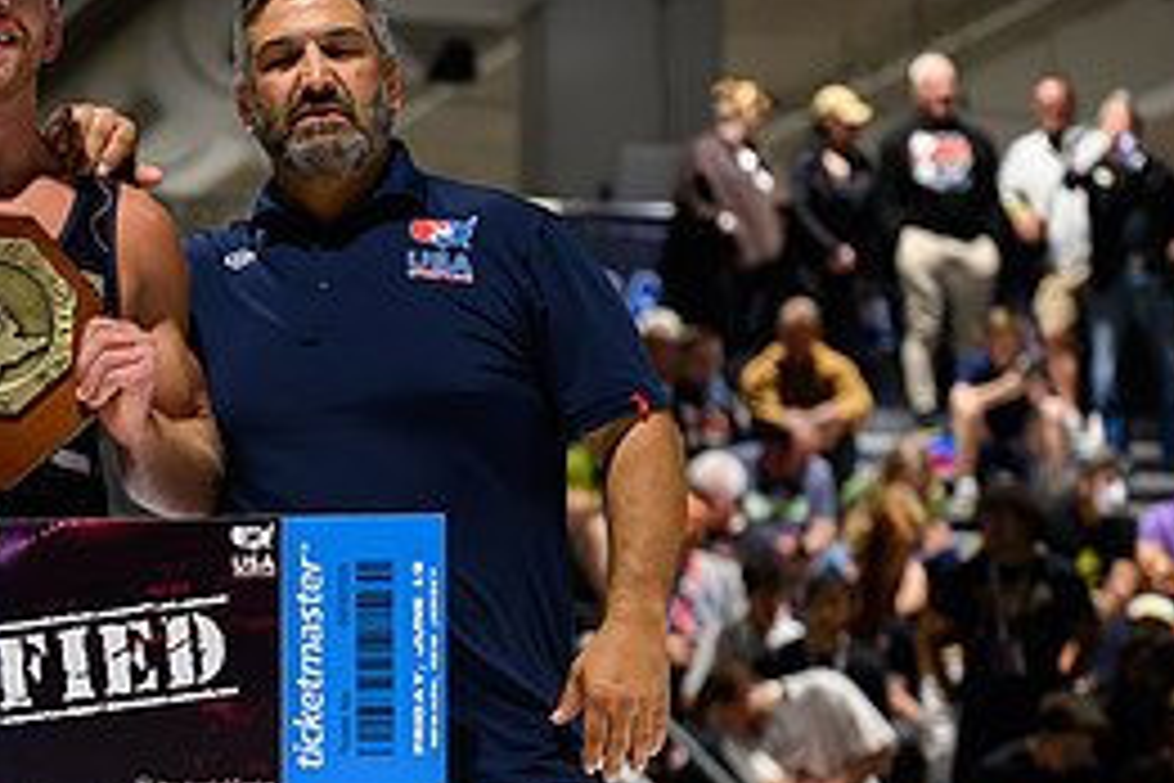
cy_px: 758
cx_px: 29
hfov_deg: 10.1
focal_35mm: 202
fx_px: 6587
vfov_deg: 6.8
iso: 3200
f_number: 2.8
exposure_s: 1/320
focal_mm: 70
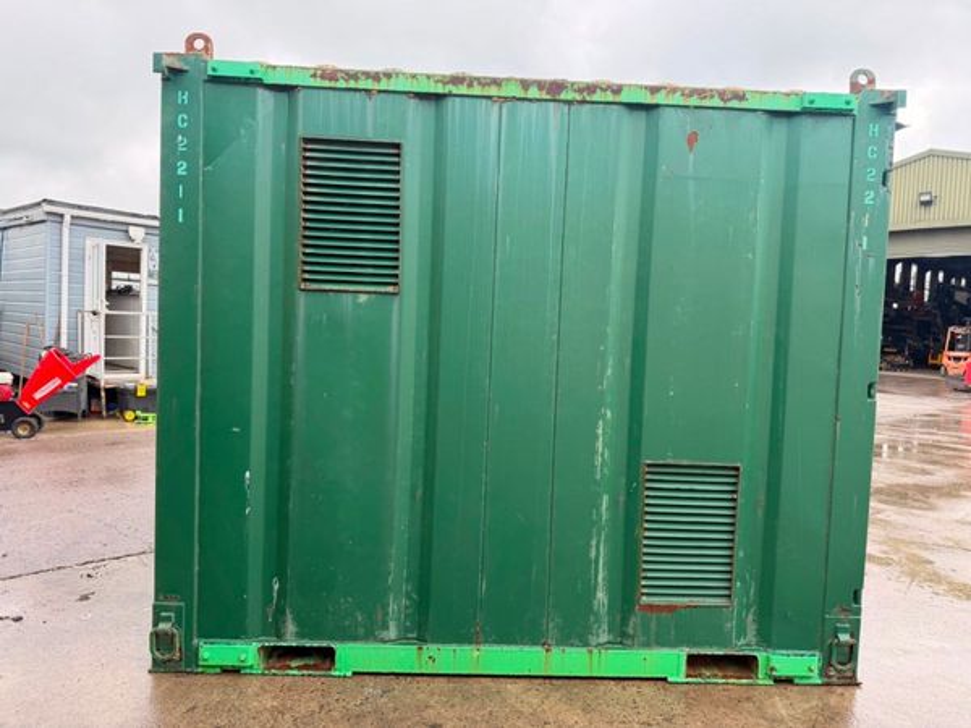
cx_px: 486
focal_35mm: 24
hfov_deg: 71.6
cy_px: 364
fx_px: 673
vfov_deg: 56.8
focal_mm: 6.76
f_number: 1.78
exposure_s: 1/750
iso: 100
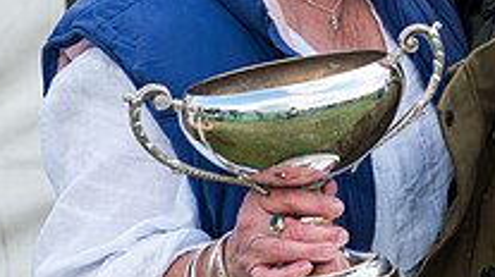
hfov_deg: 8.9
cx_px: 544
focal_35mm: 240
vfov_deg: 5.0
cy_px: -2
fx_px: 3147
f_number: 4.5
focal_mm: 70
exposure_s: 1/400
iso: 200
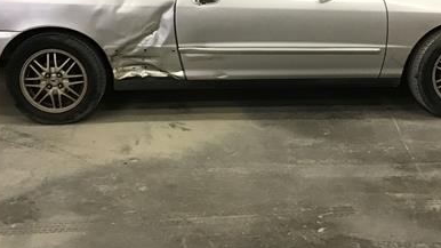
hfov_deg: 37.2
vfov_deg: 21.1
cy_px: 40
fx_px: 655
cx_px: 242
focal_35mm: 56
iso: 160
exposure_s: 1/30
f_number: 2.4
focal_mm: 3.3
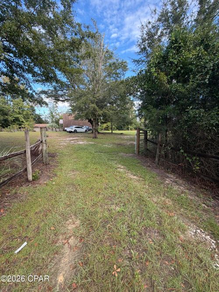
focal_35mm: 14
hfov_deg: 85.7
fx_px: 118
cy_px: 146
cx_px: 110
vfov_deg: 102.1
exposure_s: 1/166
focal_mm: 2.22
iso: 40
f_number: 2.2
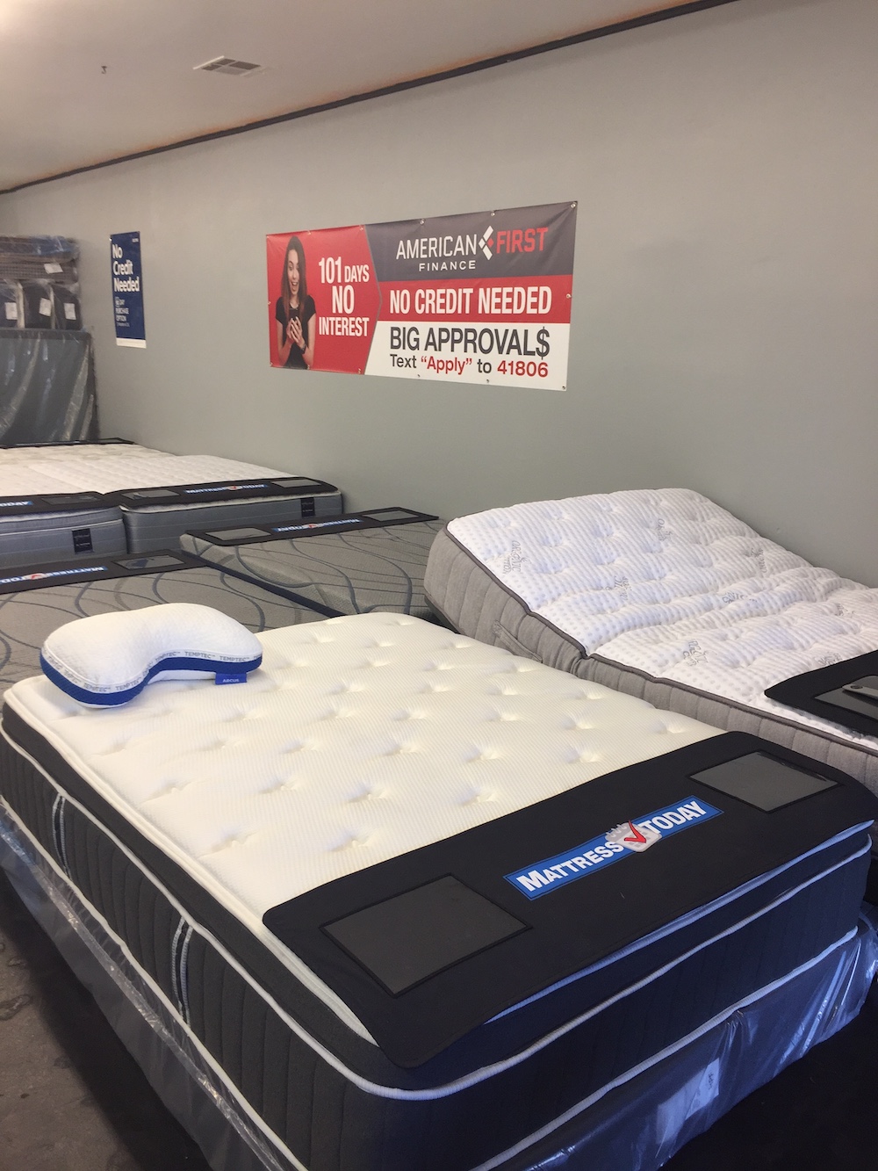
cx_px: 439
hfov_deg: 48.2
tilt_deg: -13.5
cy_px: 586
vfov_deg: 61.7
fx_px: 981
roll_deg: -0.7
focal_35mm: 29
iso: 40
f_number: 2.2
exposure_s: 1/60
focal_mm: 4.15
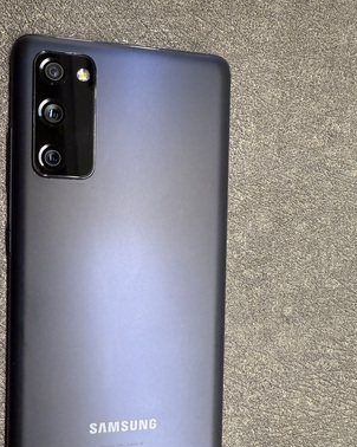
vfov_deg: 56.4
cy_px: 284
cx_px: 147
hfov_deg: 46.9
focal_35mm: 31
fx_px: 410
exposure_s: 1/78
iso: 320
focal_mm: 2.22
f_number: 2.2
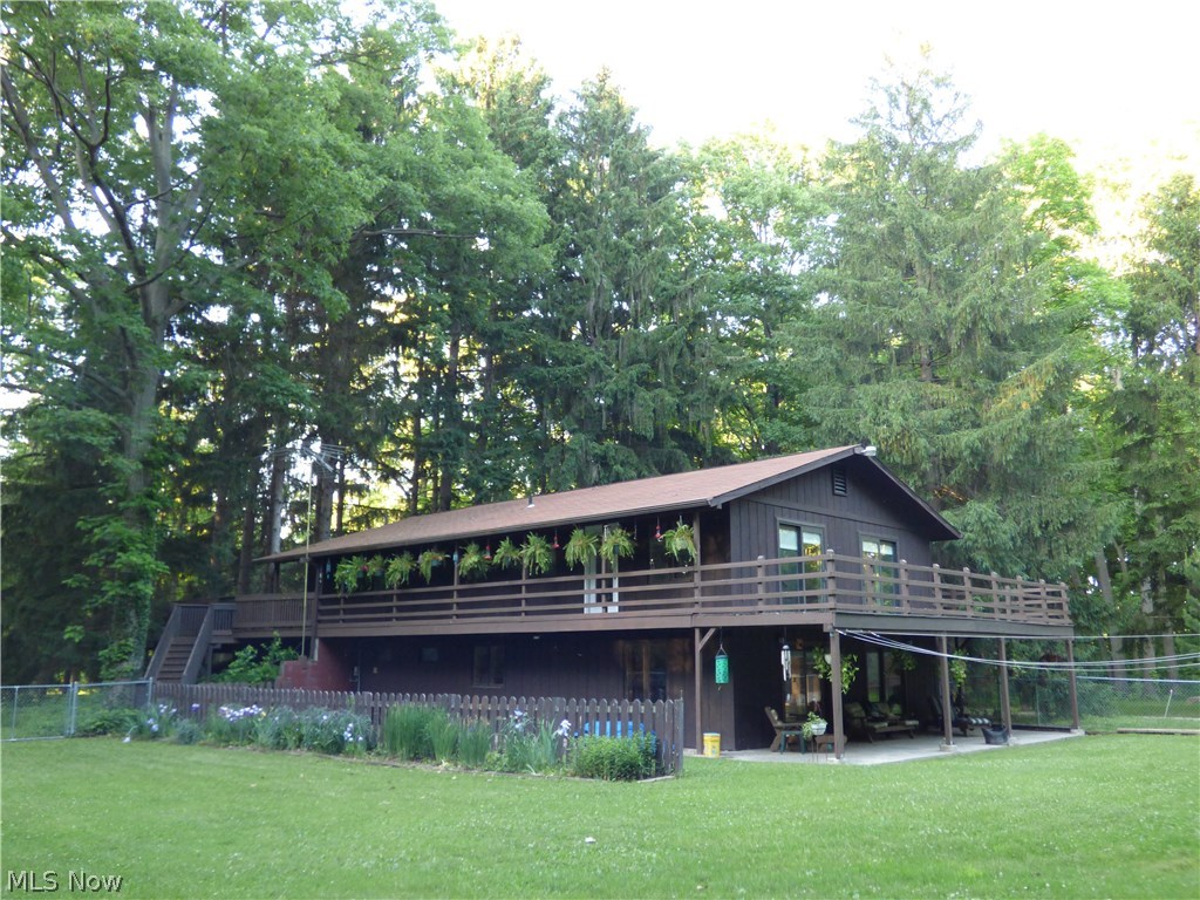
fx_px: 1005
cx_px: 600
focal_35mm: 29
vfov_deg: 48.2
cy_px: 450
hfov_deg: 61.7
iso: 400
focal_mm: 5.04
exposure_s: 1/40
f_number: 3.2
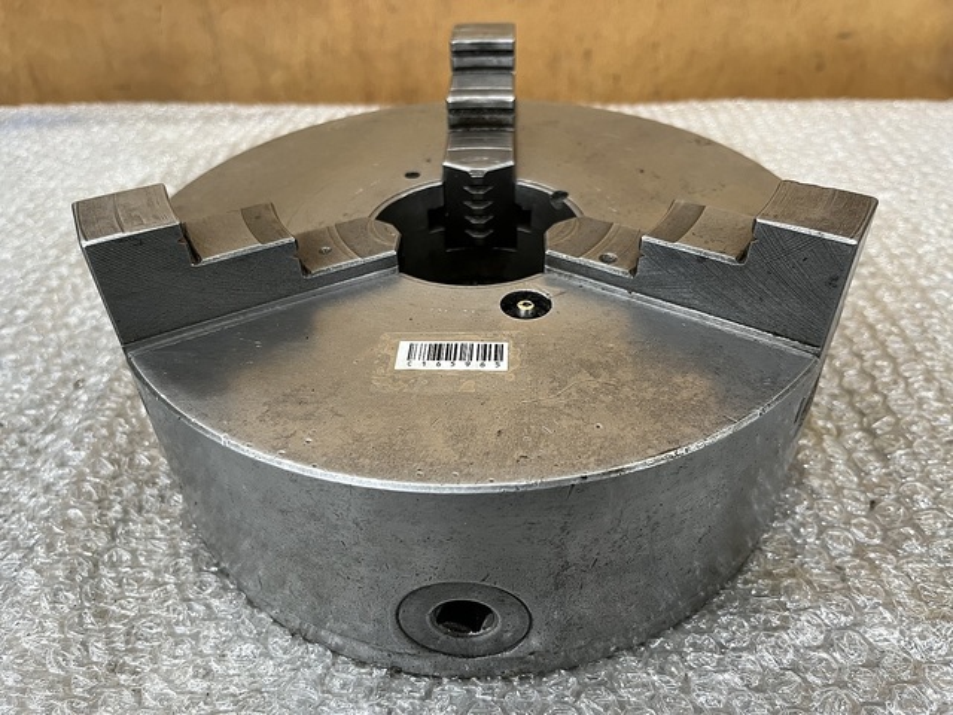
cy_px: 358
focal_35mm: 26
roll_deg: +2.3
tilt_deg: -40.9
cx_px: 476
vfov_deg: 53.1
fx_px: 716
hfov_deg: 67.3
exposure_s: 1/50
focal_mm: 5.1
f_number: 1.6
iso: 125
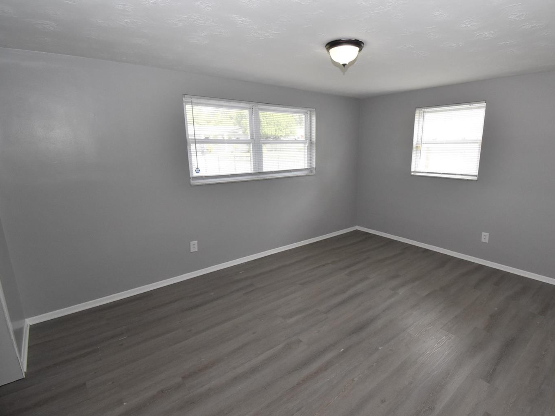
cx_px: 313
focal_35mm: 17
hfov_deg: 90.6
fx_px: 273
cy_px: 205
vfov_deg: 74.7
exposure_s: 1/200
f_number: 8
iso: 1600
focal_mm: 10
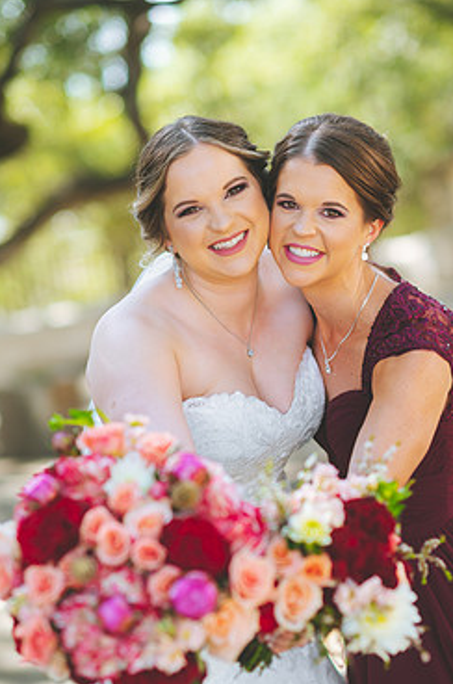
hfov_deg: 13.1
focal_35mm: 104
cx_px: 257
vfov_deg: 19.6
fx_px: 1970
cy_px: 411
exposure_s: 1/500
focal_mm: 85
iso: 160
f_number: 2
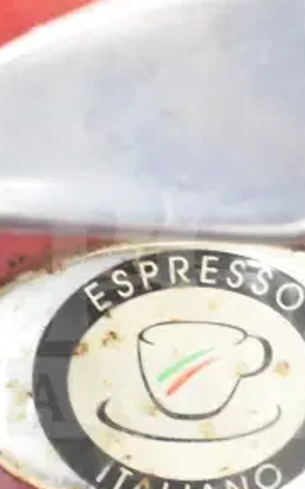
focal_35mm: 113
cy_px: 304
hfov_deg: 11.5
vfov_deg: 18.4
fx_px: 1508
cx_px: 197
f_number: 4.5
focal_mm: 35
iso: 9000
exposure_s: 1/60
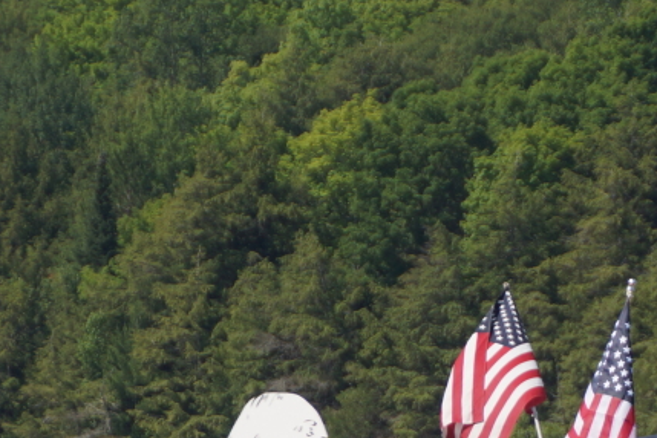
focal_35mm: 489
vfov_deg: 2.8
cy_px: 441
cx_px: 717
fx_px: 8924
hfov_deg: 4.2
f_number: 5.6
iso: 160
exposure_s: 1/250
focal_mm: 140
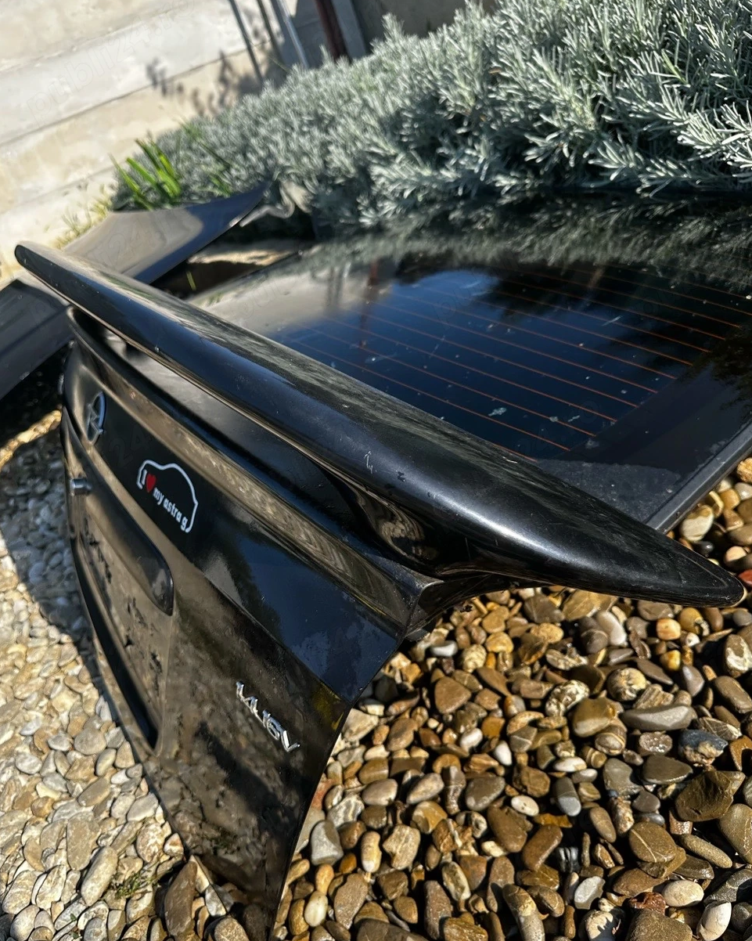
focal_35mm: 26
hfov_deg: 54.9
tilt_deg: -29.2
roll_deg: +21.3
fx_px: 724
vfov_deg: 66.0
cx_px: 365
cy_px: 493
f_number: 1.78
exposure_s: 1/1517
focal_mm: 6.86
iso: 80
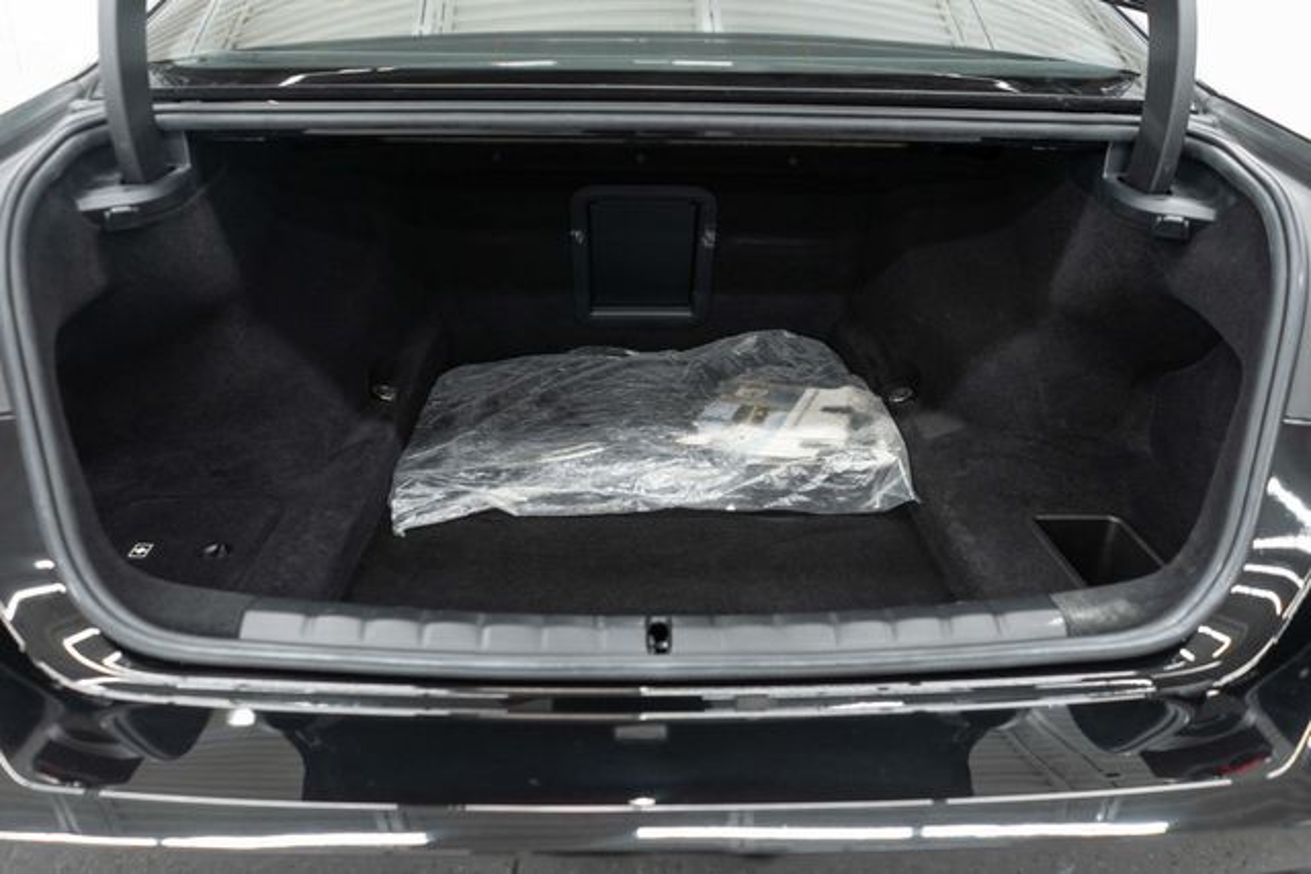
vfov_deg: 46.4
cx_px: 656
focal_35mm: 28
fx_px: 1020
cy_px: 437
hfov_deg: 65.5
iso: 800
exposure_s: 1/40
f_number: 3.2
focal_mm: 28
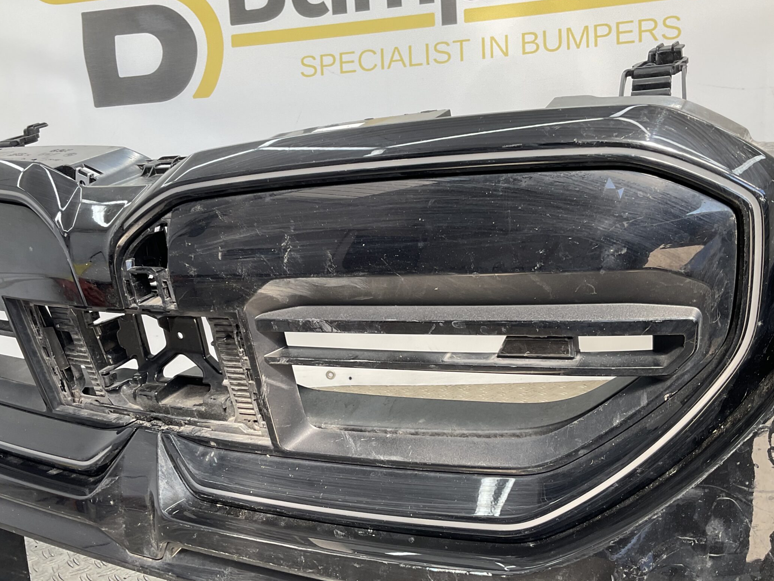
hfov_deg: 51.3
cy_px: 320
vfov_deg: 39.6
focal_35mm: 36
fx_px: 805
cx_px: 363
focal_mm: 3
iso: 20
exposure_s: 1/100
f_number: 1.8
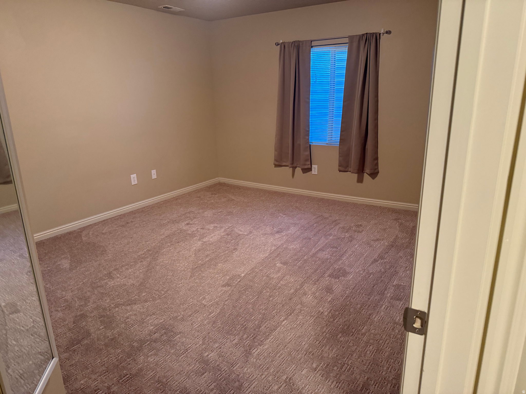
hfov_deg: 71.6
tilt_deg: -16.0
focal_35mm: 24
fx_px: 365
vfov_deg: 56.8
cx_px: 263
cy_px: 197
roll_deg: +1.2
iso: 500
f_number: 1.78
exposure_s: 1/60
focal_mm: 6.76
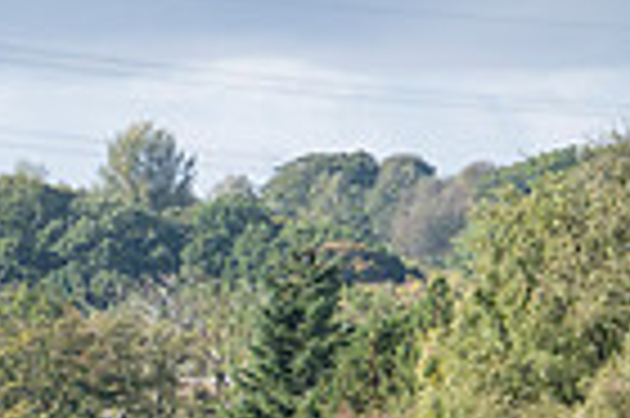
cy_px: 497
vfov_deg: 2.4
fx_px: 10173
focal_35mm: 582
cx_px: -666
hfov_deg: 3.5
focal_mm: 140
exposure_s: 1/1000
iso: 500
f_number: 6.3
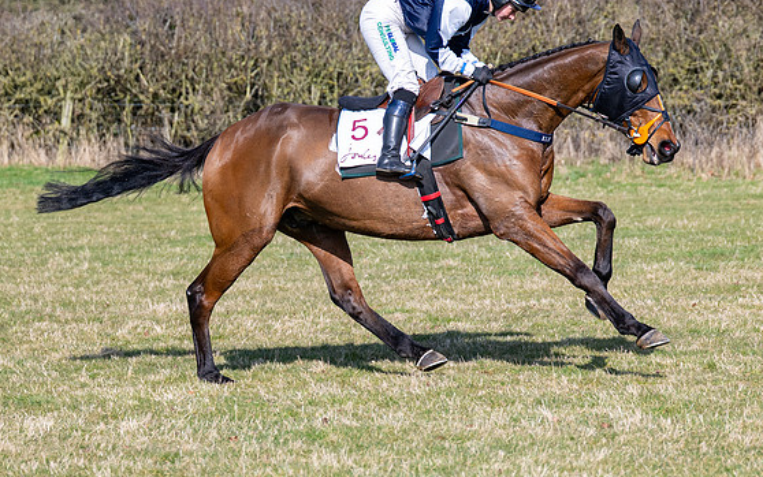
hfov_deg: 10.4
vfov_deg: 6.5
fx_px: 4180
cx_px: 384
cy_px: 253
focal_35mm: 201
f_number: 2.8
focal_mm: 86
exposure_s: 1/3200
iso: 200
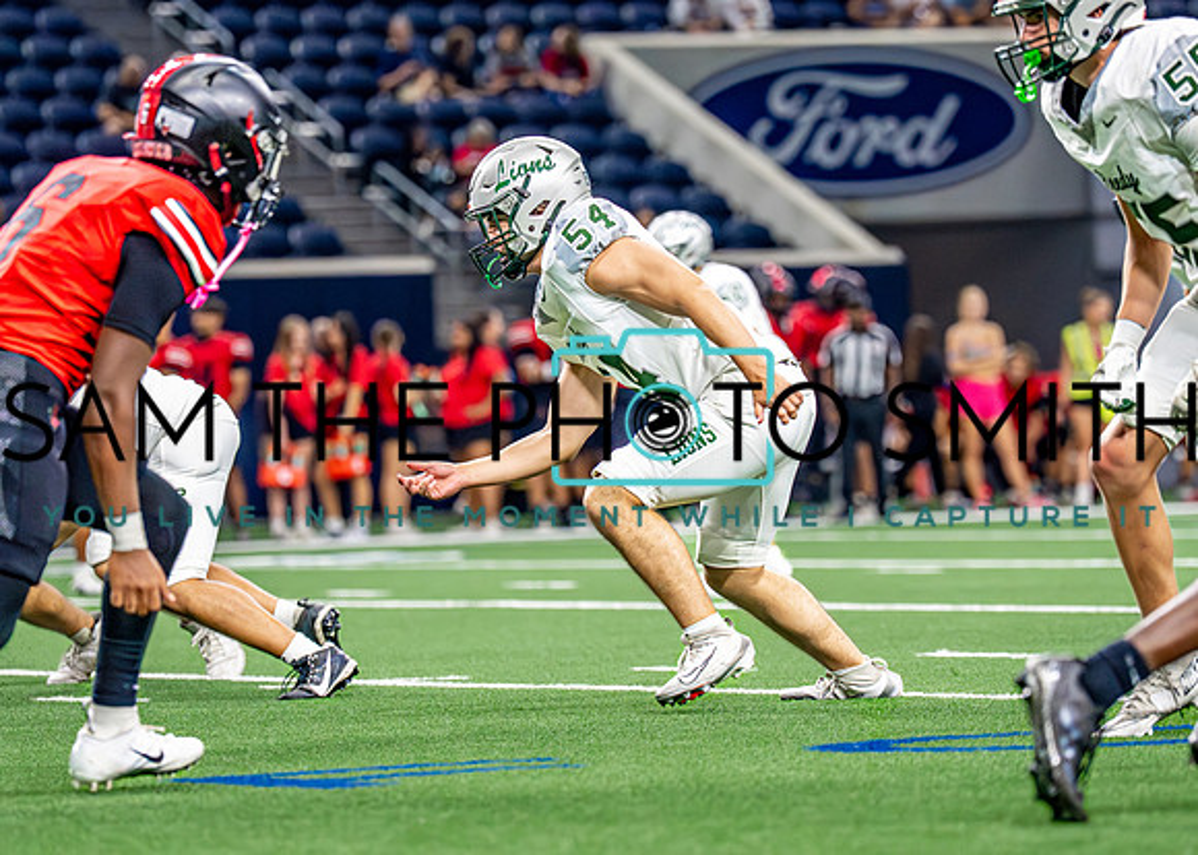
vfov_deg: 6.1
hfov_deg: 8.5
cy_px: 413
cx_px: 629
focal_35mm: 238
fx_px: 8084
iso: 5000
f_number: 2.8
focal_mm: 144
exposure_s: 1/1600
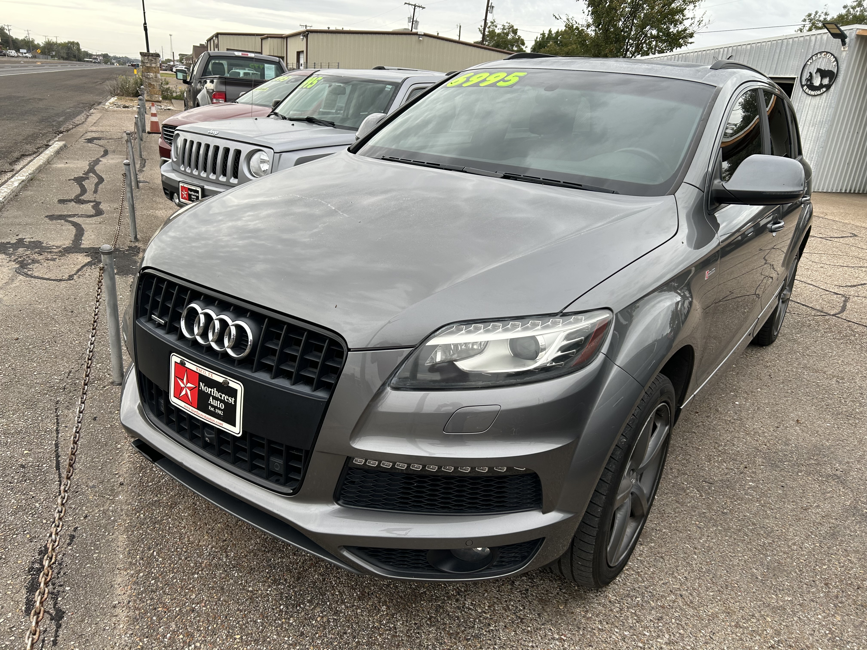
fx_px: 651
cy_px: 325
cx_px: 434
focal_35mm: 26
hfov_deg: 67.3
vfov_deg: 53.1
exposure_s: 1/646
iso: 50
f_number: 1.5
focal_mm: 5.7
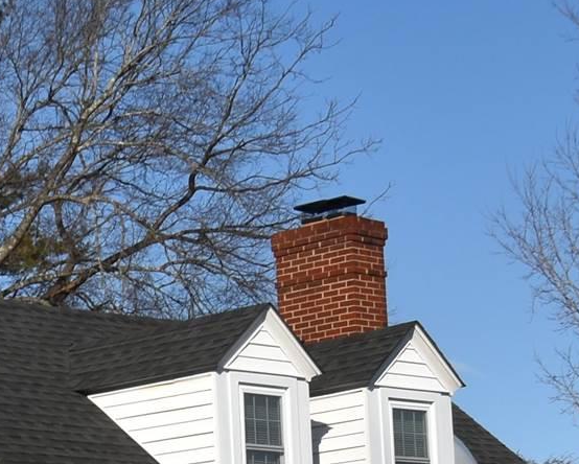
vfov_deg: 9.8
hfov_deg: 12.0
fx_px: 2675
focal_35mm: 156
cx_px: -163
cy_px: 564
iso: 100
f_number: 10
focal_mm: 20
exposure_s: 1/400
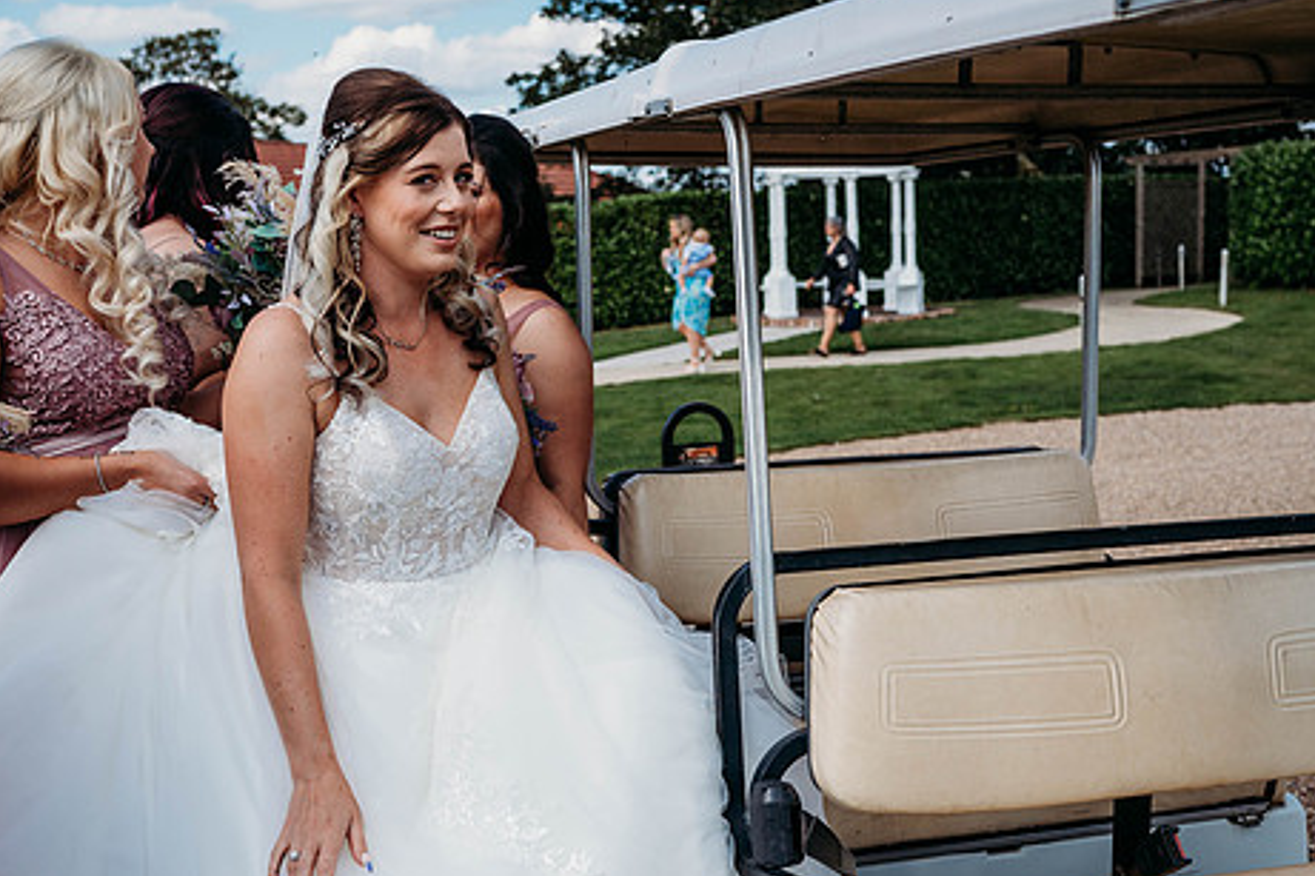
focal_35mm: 44
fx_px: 1607
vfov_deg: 30.5
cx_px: 616
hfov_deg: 44.5
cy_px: 394
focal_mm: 35
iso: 400
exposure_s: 1/4000
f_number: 4.5
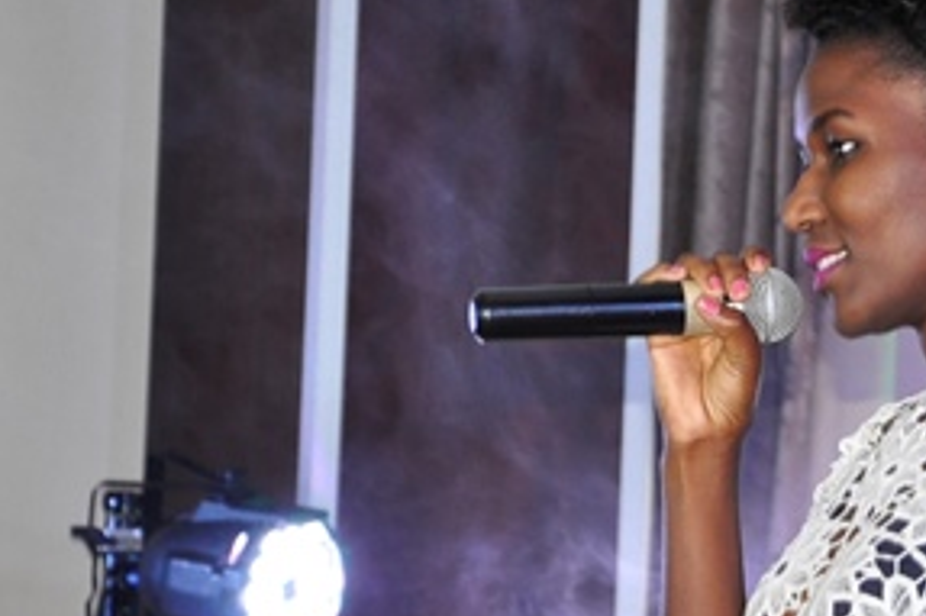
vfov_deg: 4.6
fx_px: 7738
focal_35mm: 301
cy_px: 389
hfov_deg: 6.8
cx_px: 816
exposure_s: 1/40
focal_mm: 90
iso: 1000
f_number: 5.6
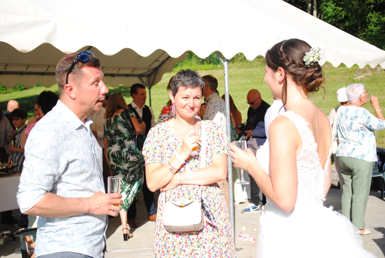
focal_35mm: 52
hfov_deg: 37.8
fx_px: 562
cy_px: 129
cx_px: 192
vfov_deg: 25.8
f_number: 9
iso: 100
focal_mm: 35
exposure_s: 1/400
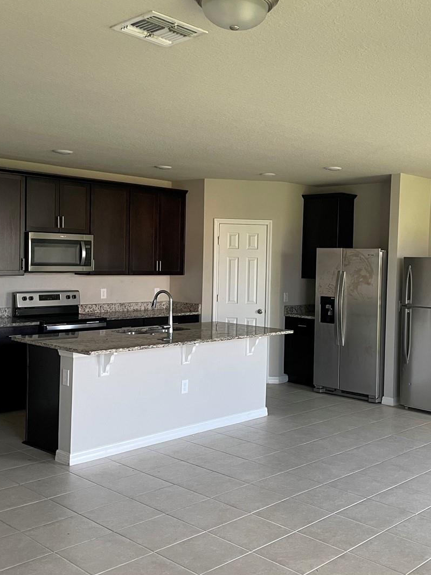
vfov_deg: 47.9
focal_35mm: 39
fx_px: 648
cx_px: 285
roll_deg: -1.3
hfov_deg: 36.5
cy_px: 292
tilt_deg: -2.8
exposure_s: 1/89
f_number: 1.6
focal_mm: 4.2
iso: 125
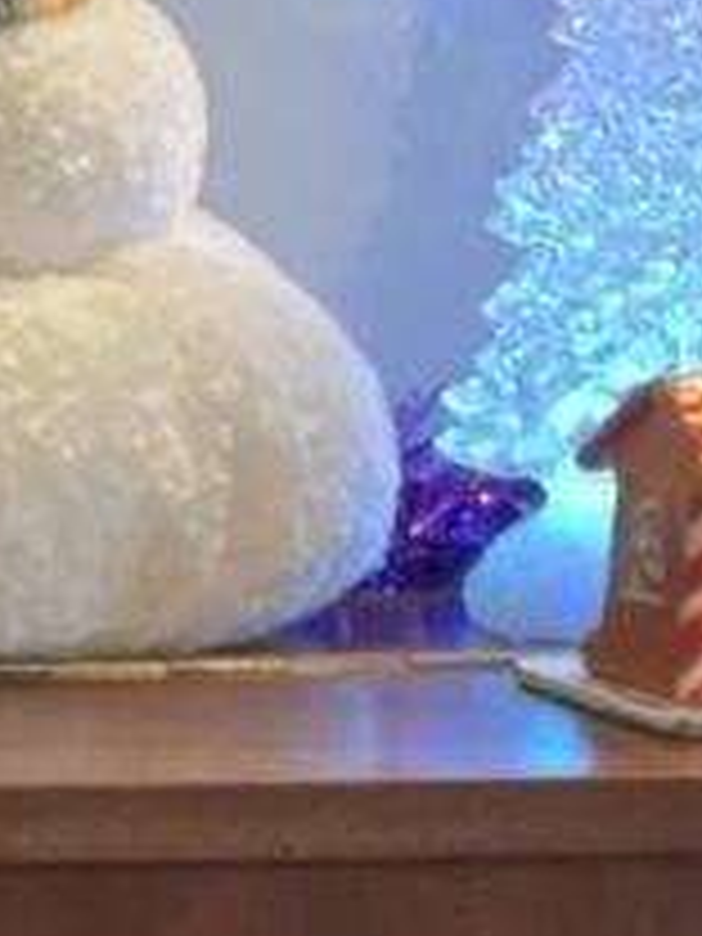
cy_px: 1368
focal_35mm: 148
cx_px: -626
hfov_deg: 9.5
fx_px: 4002
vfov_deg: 12.7
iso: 800
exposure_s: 1/23
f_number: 2.2
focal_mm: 2.71
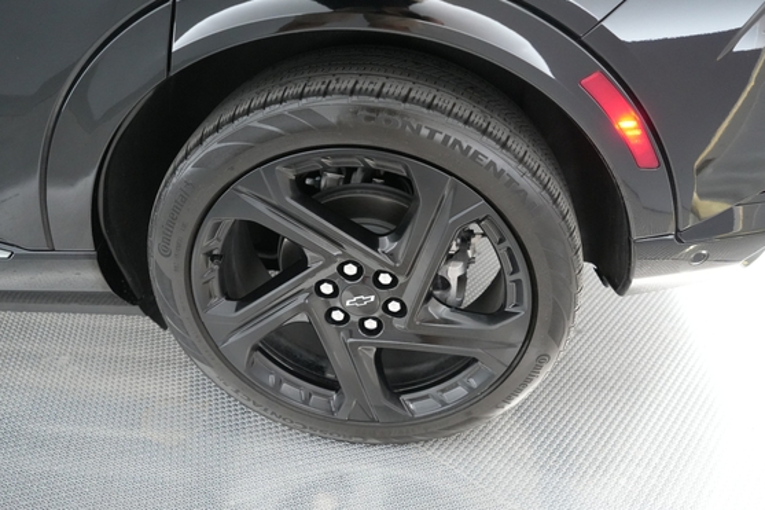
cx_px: 402
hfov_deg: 60.3
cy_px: 260
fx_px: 659
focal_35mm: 31
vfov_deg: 42.3
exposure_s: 1/250
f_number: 2.8
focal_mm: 27
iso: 10000
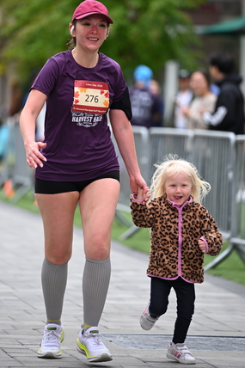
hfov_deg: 5.3
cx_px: 110
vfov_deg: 8.0
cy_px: 132
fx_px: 2625
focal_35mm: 257
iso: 640
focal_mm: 200
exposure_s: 1/2500
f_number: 2.8
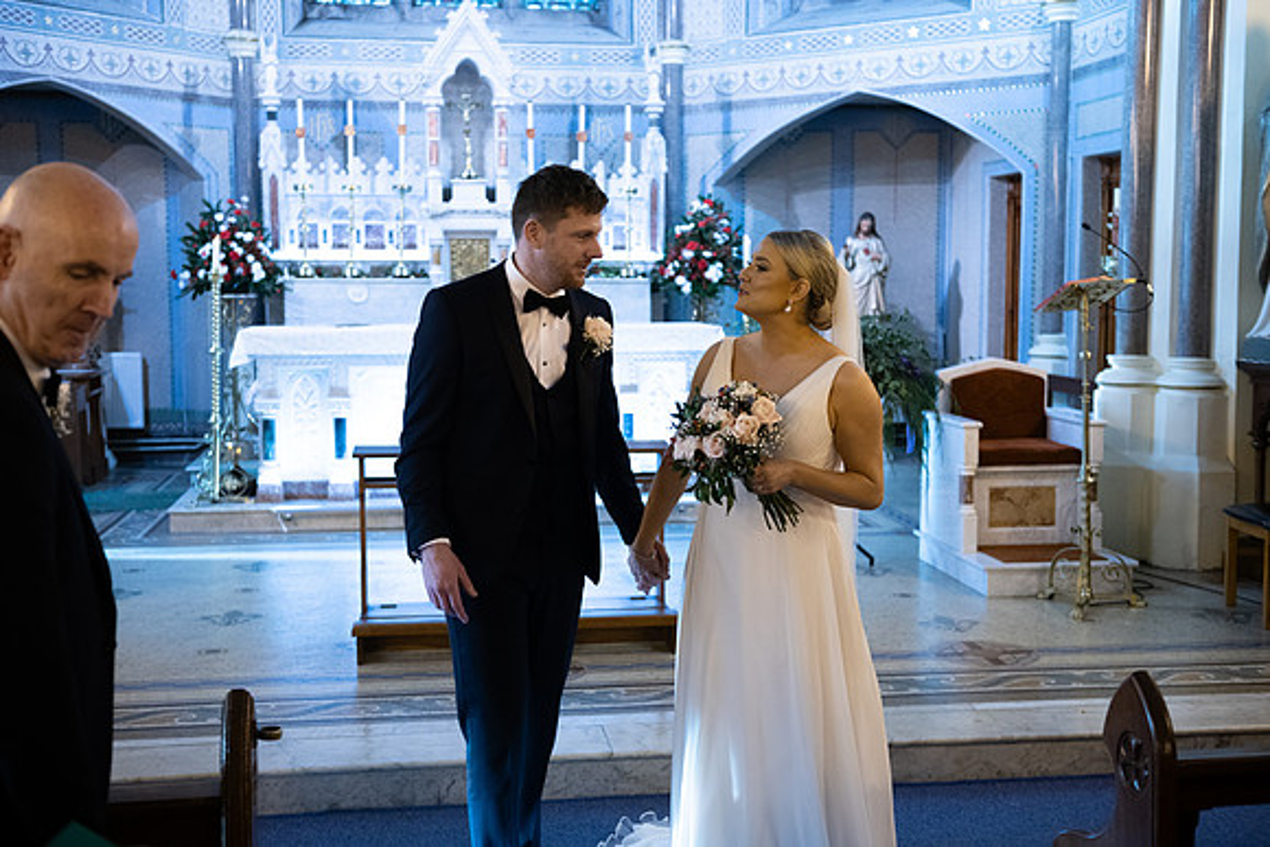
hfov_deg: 44.5
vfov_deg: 30.5
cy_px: 424
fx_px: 1553
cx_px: 635
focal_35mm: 44
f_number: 3.5
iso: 1250
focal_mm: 44
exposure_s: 1/160
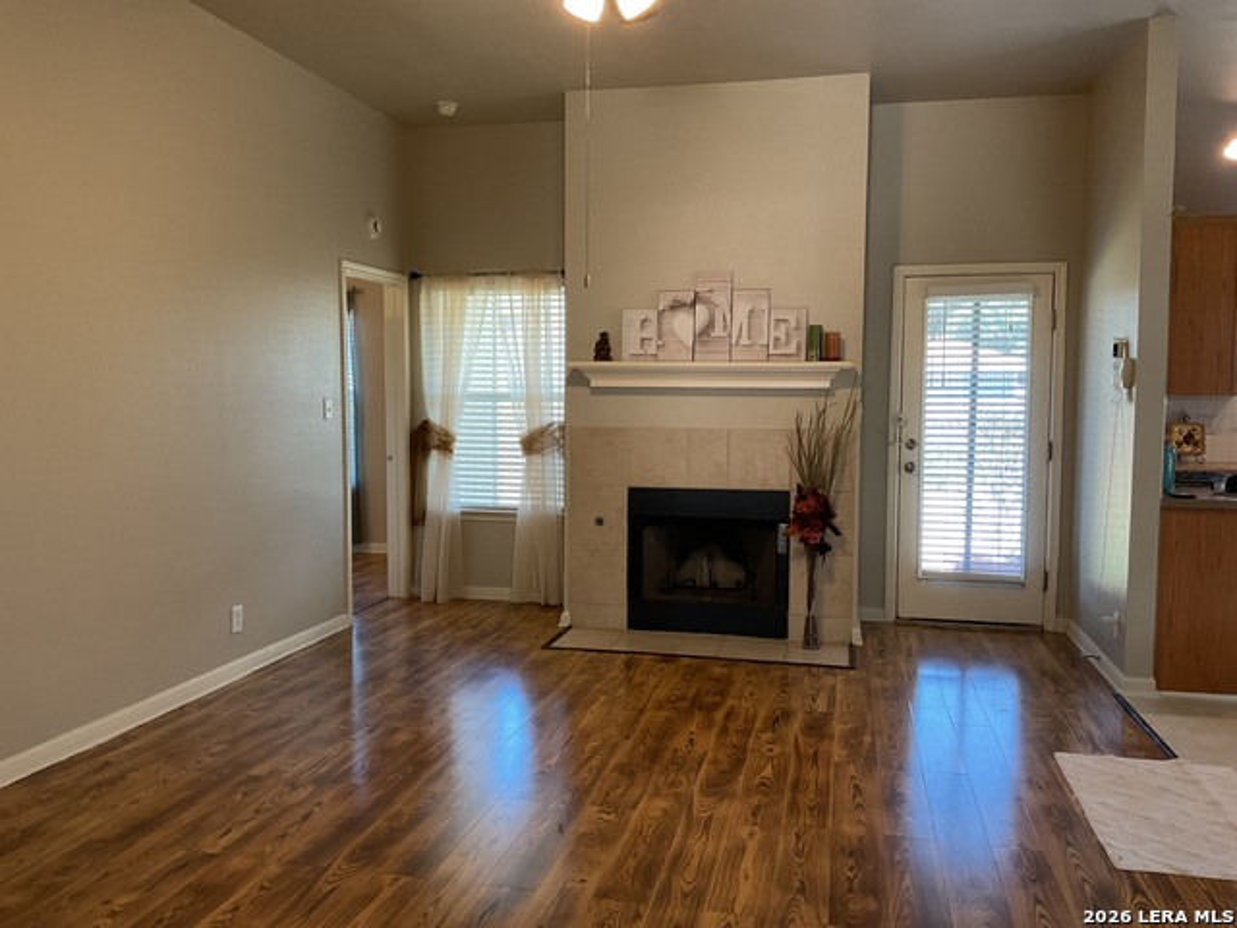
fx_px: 1036
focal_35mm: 29
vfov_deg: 48.2
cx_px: 618
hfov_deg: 61.7
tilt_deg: -3.4
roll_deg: -0.9
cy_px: 464
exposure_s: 1/60
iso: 100
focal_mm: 3
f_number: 1.8
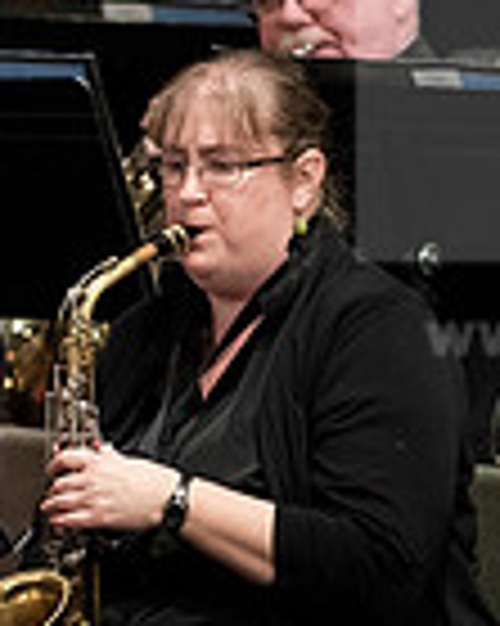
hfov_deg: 1.3
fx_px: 21759
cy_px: 430
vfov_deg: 1.6
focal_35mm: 1175
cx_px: 221
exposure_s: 1/320
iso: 4000
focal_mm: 300
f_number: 3.2
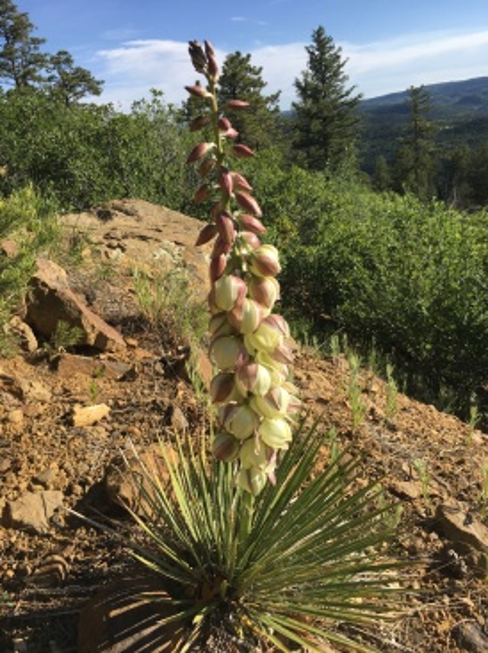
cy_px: 326
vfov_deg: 61.7
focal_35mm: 29
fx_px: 546
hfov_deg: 48.2
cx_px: 244
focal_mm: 4.15
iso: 25
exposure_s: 1/1241
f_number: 2.2
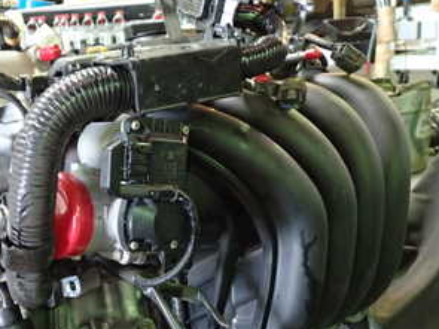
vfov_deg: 23.3
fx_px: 773
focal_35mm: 61
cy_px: 301
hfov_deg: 31.3
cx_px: 125
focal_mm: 5.4
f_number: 2.3
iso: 500
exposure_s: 1/30
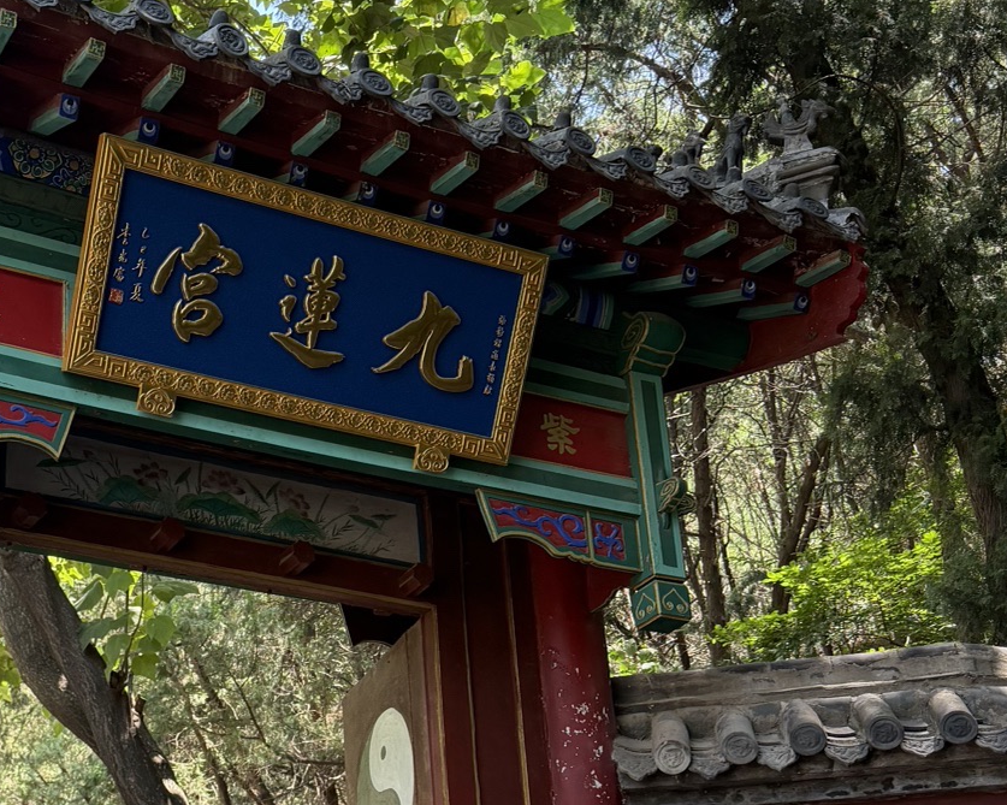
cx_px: 233
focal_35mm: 56
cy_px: 662
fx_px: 1668
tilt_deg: +20.6
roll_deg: +0.1
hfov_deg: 32.8
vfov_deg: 26.5
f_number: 1.78
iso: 160
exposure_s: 1/214
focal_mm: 6.76
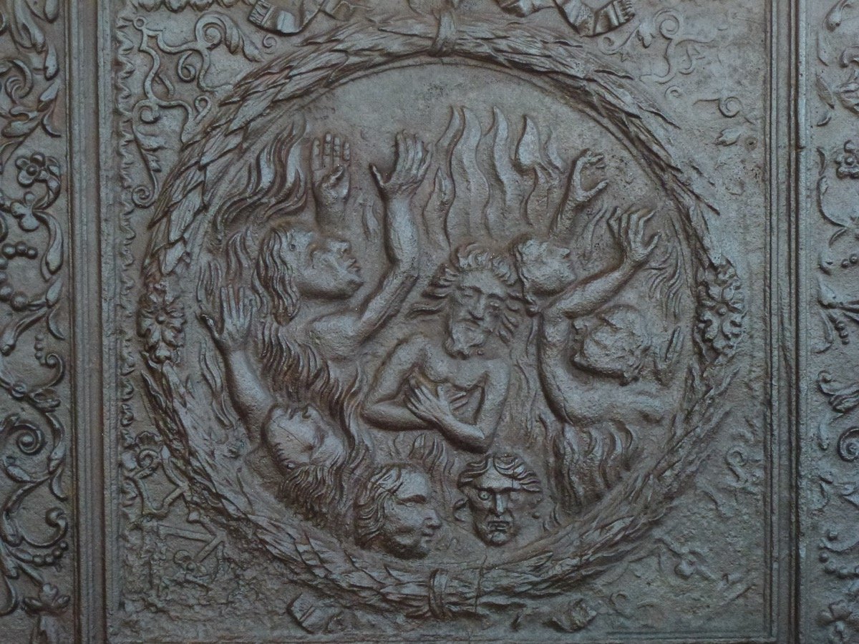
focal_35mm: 61
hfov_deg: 31.7
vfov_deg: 24.0
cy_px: 322
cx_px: 430
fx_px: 1514
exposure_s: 1/50
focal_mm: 10.9
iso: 400
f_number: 4.5
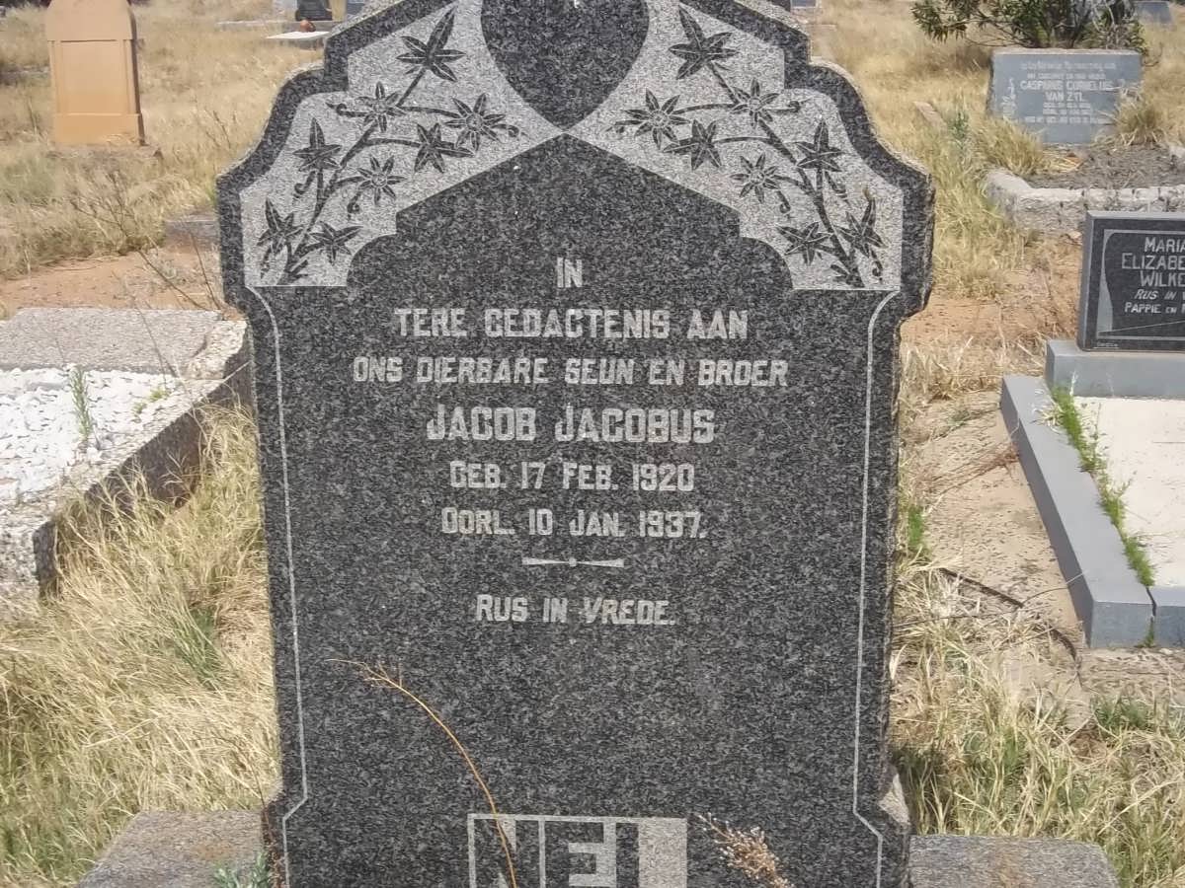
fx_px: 1712
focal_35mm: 50
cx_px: 592
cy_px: 444
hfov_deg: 38.2
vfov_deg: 29.1
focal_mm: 8.8
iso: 80
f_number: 7
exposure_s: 1/200
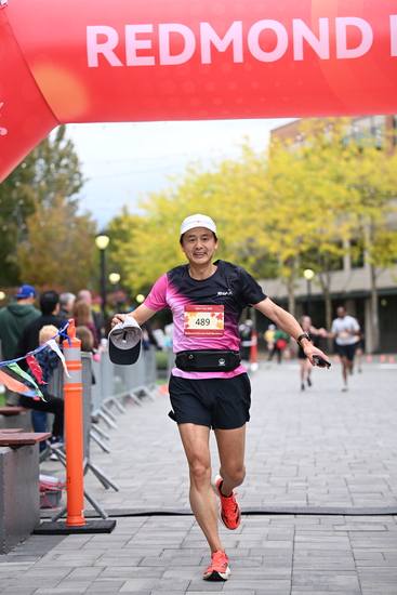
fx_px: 1488
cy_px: 298
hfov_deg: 15.2
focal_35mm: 90
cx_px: 198
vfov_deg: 22.6
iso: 640
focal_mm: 90
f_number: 2.8
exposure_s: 1/2000
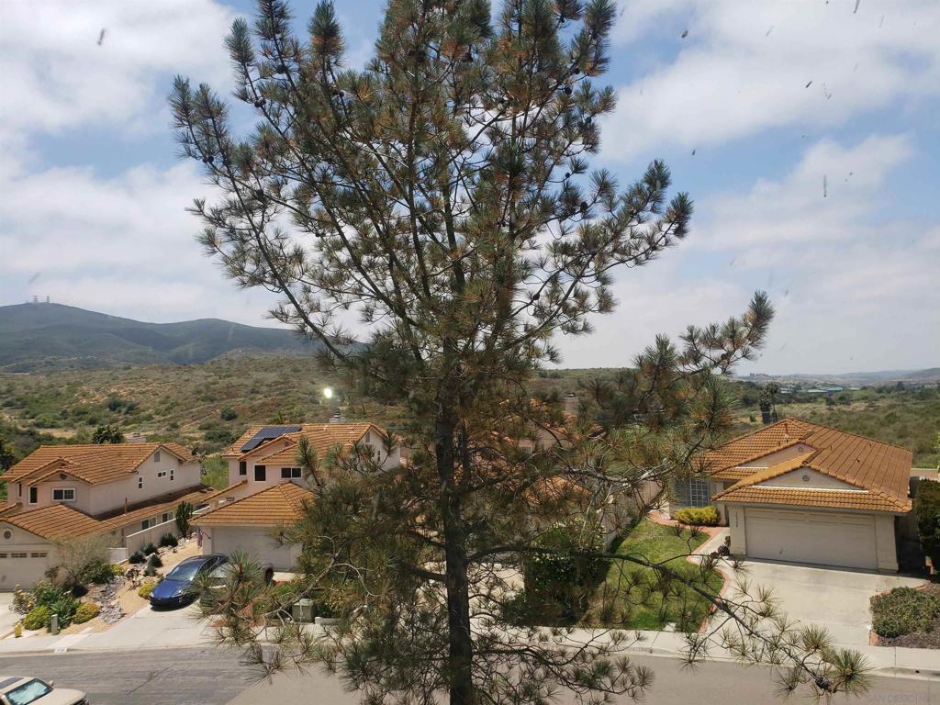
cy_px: 352
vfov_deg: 53.1
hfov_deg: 67.3
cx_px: 470
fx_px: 706
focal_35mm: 26
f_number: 2.4
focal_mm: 4.3
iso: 50
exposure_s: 1/1242
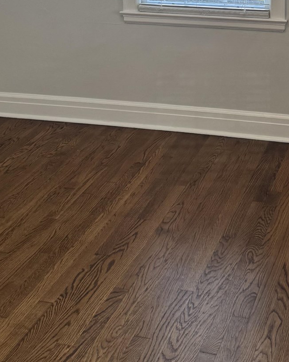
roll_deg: +0.4
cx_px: 220
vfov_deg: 26.6
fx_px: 706
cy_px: -27
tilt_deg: -9.1
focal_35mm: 66
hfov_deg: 22.9
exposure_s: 1/120
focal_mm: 6.76
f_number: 1.78
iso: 160
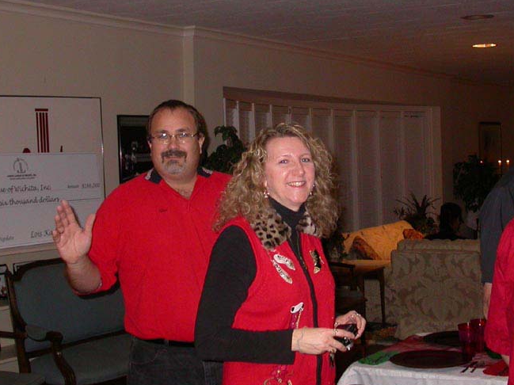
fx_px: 890
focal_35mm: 60
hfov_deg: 32.2
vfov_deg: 24.4
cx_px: 281
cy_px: 162
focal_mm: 7.85
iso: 200
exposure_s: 1/60
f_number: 2.6
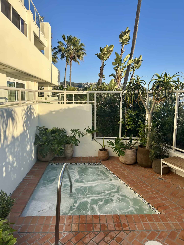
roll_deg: -1.3
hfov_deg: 53.1
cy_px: 122
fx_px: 184
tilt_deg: -7.6
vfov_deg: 67.3
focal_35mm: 26
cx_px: 92
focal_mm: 5.7
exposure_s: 1/2457
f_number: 1.5
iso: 50
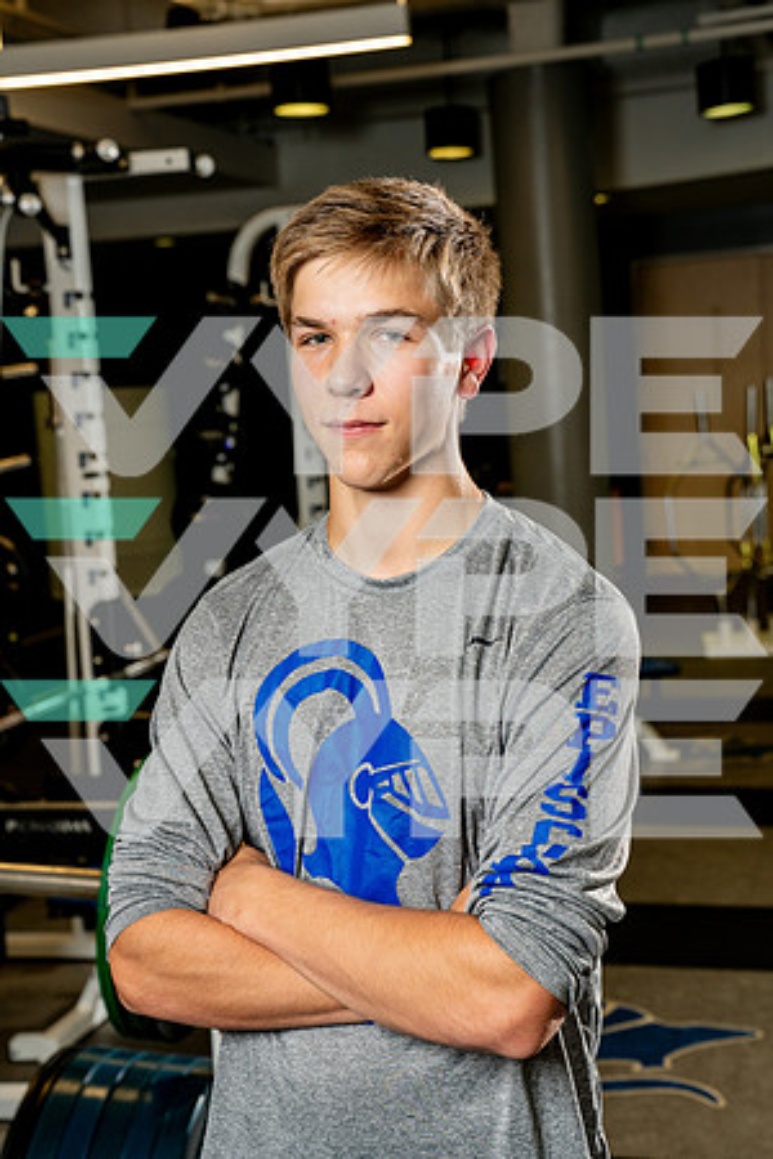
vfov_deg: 35.6
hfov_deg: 24.2
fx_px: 1804
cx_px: 386
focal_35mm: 56
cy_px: 580
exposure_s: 1/250
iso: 320
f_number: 5.6
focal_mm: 56
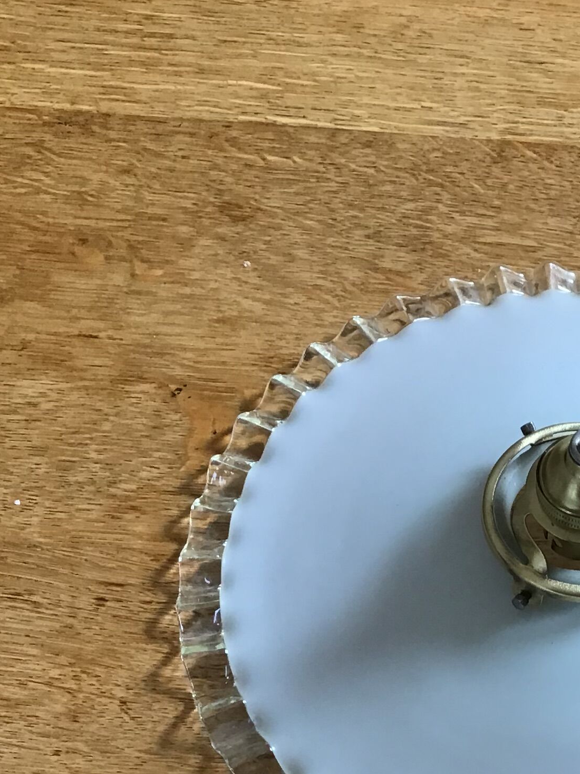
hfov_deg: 20.9
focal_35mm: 69
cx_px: 526
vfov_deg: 26.7
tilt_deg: -64.1
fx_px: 1541
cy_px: 767
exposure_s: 1/33
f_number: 2.4
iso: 32
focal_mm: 3.3
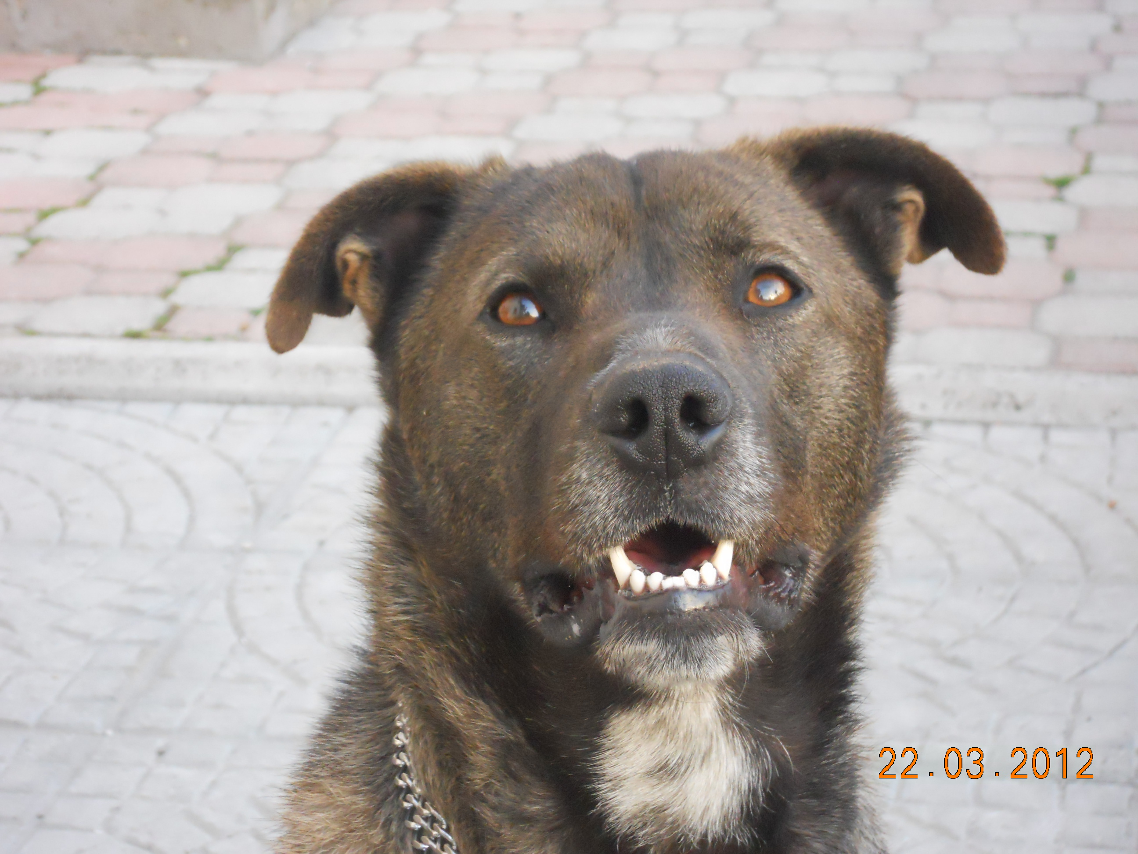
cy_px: 427
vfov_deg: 13.1
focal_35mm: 113
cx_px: 569
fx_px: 3715
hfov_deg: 17.4
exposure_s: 1/125
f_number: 5.9
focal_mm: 20.3
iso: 640
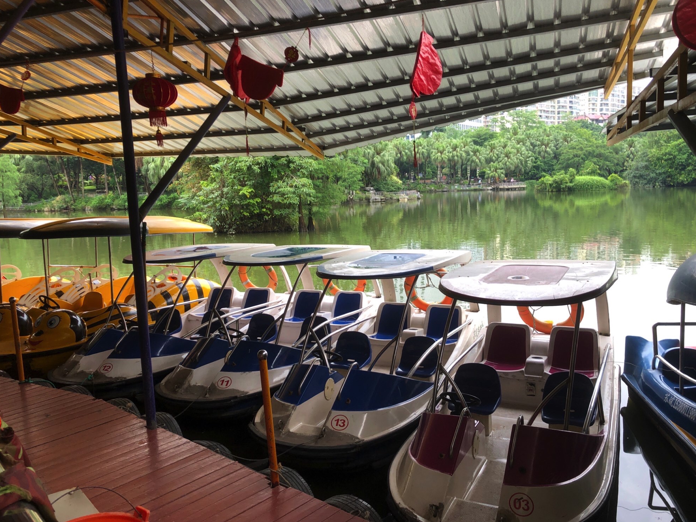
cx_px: 358
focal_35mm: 29
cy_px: 262
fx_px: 583
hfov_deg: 61.6
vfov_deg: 48.2
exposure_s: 1/132
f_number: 1.8
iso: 20
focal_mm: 4
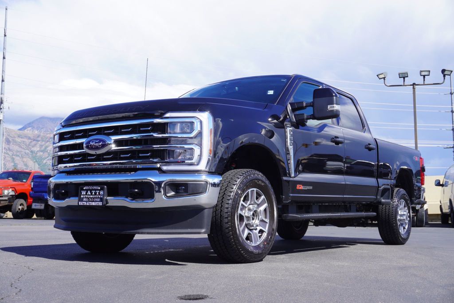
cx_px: 227
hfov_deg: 44.9
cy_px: 152
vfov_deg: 30.9
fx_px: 549
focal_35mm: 44
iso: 100
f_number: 9
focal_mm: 29
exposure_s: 1/125
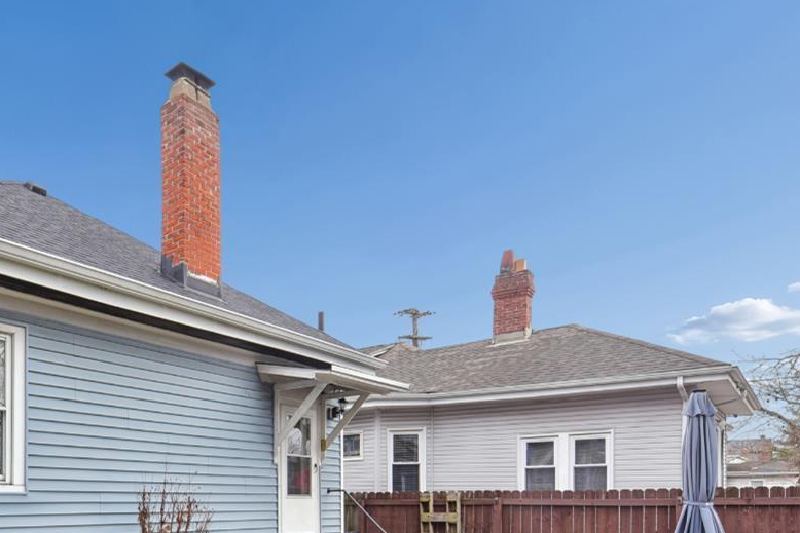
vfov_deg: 44.1
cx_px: 152
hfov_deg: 61.4
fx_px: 600
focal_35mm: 27
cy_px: 470
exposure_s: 1/100
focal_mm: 14
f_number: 8
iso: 400
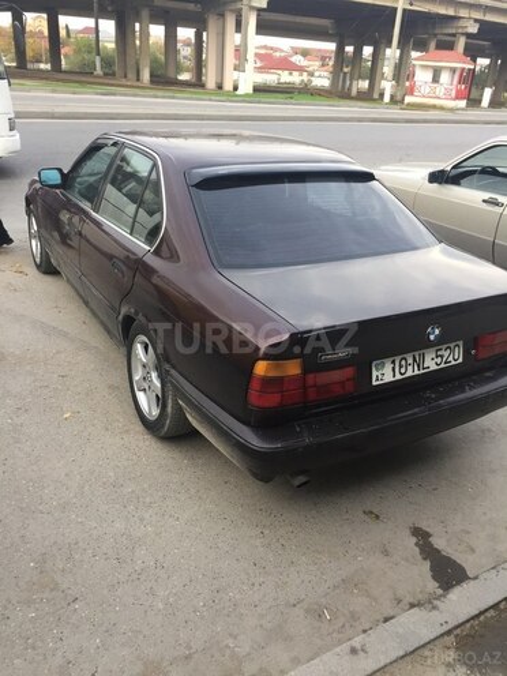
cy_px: 338
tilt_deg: -23.4
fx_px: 566
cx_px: 254
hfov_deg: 48.2
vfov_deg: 61.7
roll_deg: -3.4
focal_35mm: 29
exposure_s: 1/100
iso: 50
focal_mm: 4.15
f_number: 2.2
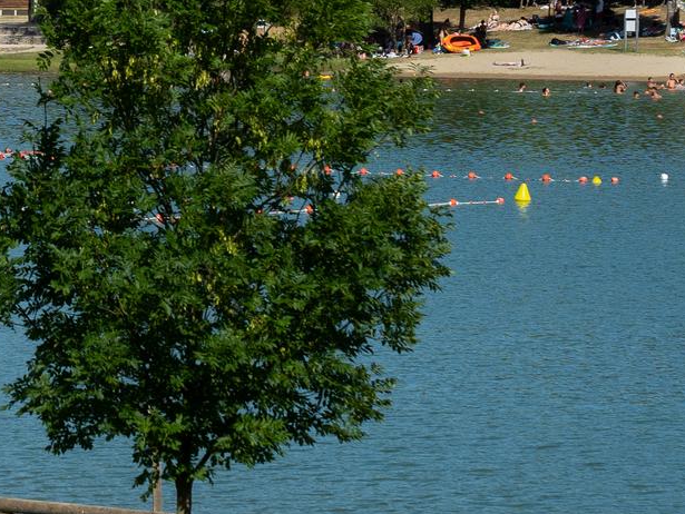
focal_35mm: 290
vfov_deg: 5.1
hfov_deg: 6.7
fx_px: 5742
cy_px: 149
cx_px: -376
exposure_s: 1/800
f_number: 6.3
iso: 200
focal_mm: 70
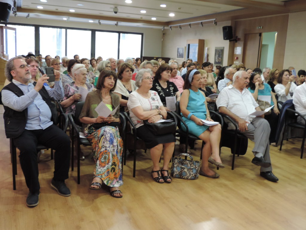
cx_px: 153
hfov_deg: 52.6
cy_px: 115
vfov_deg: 40.7
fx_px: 309
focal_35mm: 35
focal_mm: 6.2
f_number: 3.3
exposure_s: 1/15
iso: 400
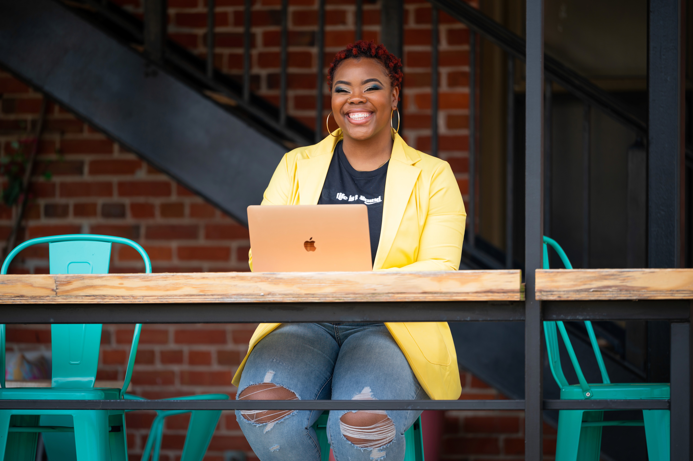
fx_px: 3847
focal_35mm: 200
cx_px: 346
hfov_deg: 10.3
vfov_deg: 6.9
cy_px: 230
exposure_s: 1/250
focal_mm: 200
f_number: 2.8
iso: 100
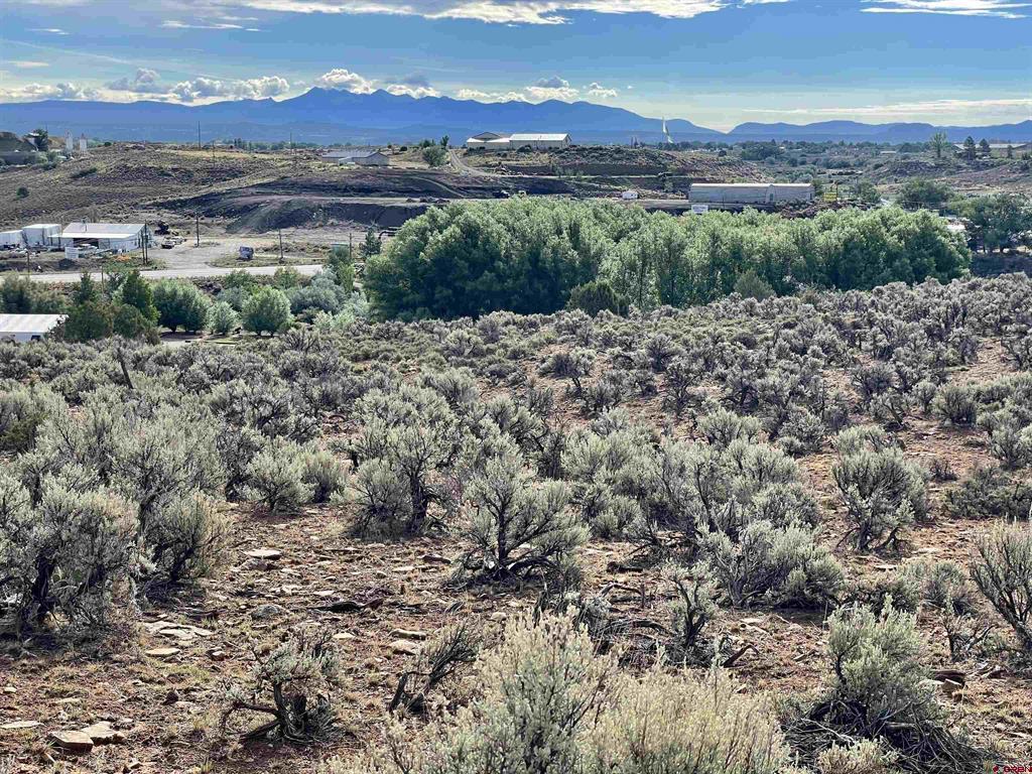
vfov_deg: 28.0
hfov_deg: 36.8
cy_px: 387
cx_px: 516
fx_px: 1550
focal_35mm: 52
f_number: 2
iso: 25
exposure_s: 1/1170
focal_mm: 6
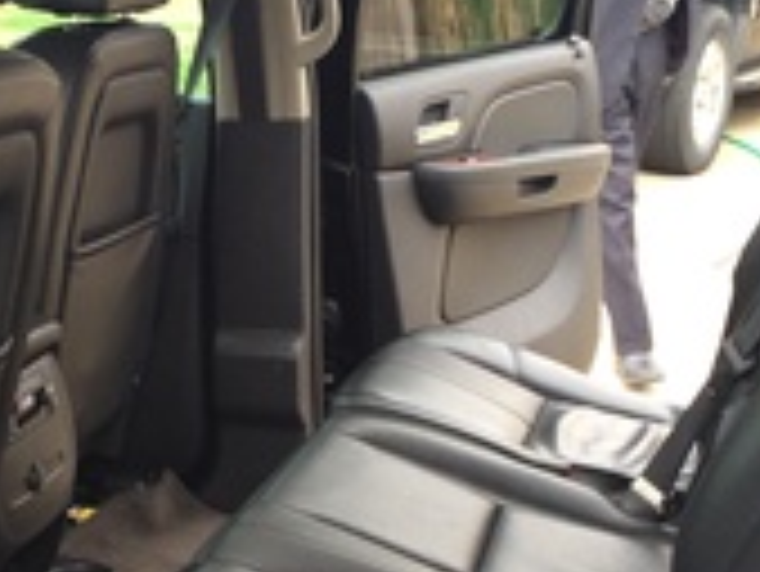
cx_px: 225
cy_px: 491
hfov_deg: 27.1
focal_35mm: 71
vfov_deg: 20.4
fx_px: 1560
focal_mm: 4.12
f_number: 2.2
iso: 50
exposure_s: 1/120
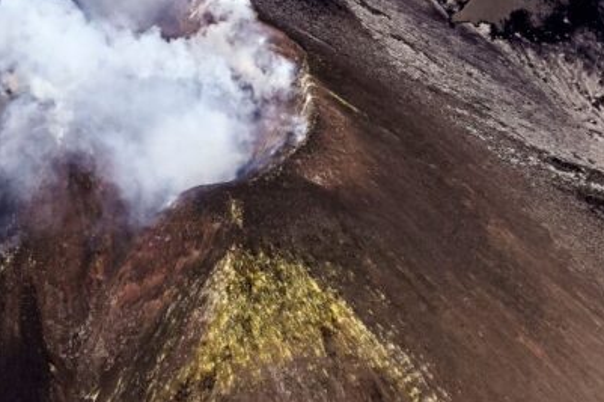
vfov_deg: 10.2
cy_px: 163
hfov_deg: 15.3
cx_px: 163
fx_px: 2247
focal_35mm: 134
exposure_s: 1/800
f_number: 11
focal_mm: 70
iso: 320
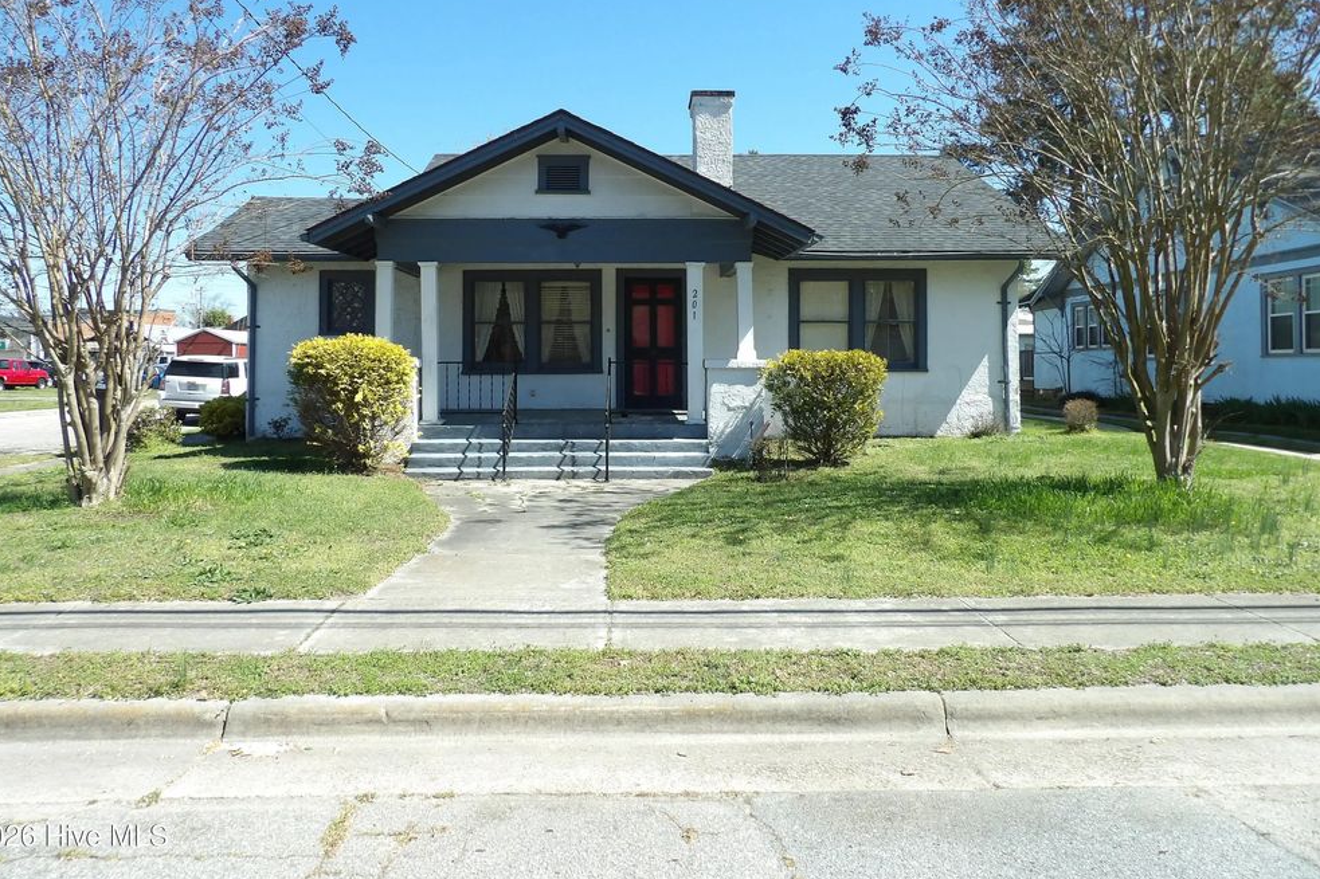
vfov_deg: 49.3
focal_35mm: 26
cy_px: 368
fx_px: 953
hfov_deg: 69.4
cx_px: 637
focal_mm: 4.3
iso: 100
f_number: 3.2
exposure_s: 1/629
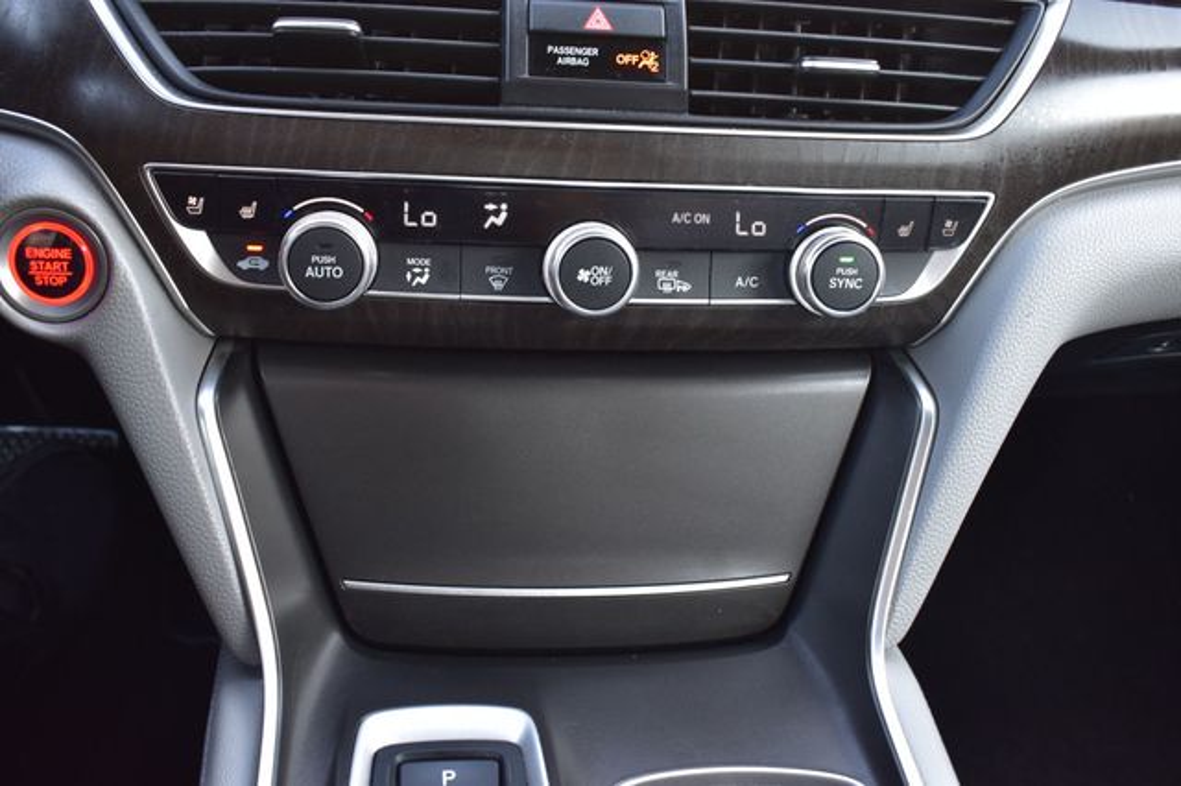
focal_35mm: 36
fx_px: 1180
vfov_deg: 36.8
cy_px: 393
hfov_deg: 53.2
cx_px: 590
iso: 400
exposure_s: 1/20
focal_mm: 24
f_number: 6.3
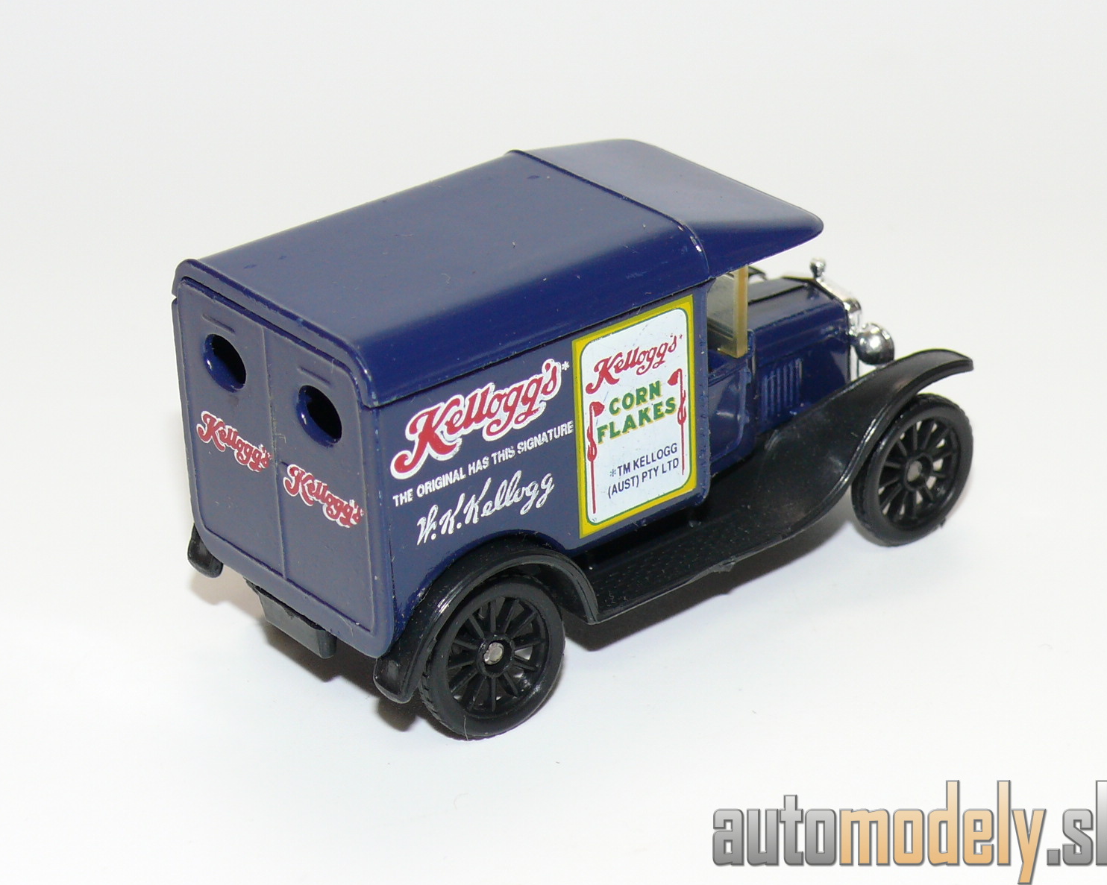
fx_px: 3276
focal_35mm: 100
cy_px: 447
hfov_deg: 19.2
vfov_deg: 15.4
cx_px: 541
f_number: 4
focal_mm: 12.9
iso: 100
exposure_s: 1/30
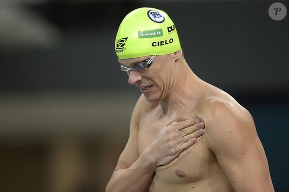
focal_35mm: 400
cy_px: 96
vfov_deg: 3.4
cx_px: 144
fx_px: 3209
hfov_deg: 5.2
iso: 3200
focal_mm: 400
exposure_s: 1/5000
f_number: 2.8
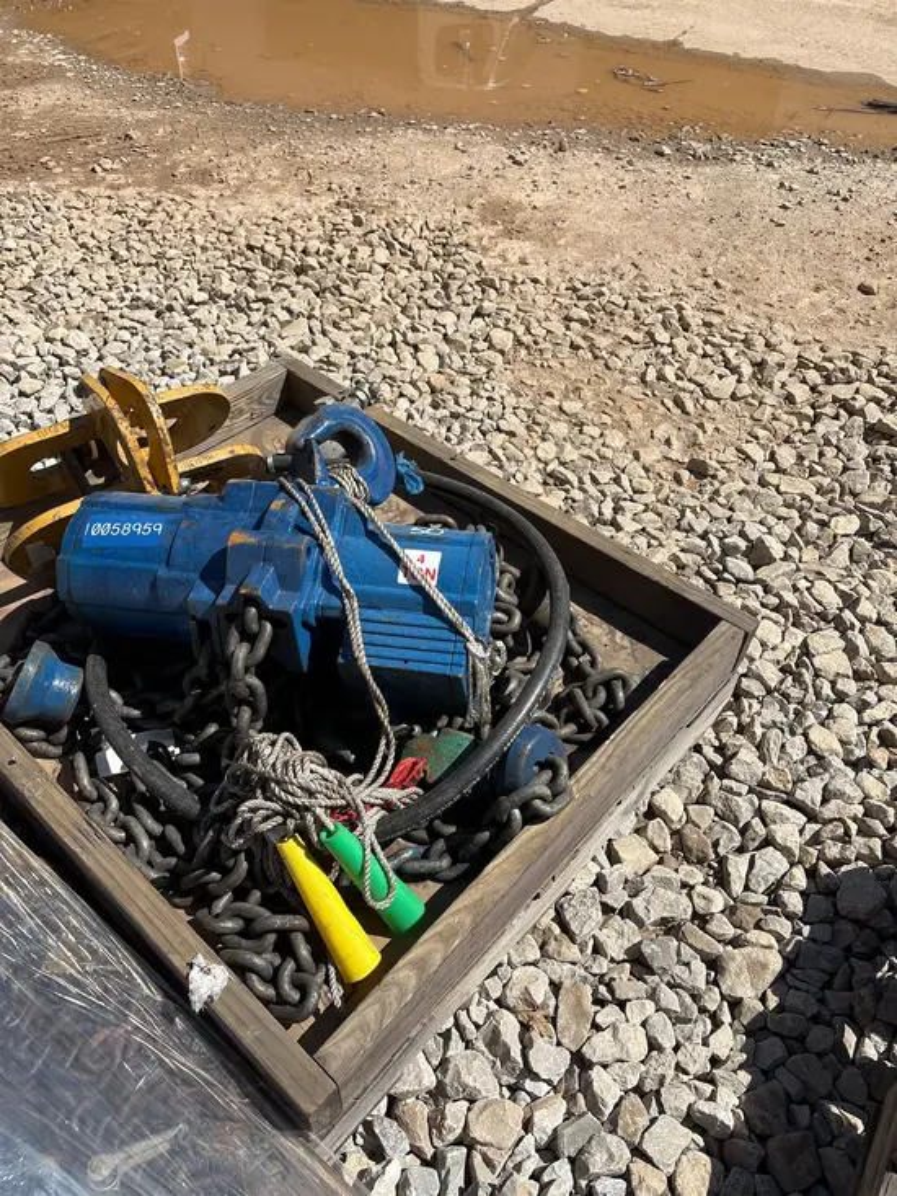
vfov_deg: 67.3
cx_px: 448
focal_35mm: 26
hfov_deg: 53.1
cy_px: 598
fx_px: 898
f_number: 1.6
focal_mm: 5.96
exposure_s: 1/3788
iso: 50
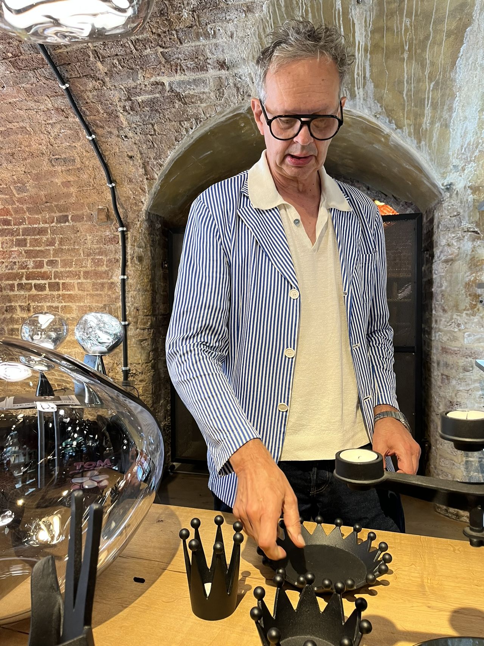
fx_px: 485
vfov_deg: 67.3
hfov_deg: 53.1
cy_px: 323
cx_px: 242
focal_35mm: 26
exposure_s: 1/50
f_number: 1.6
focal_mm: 5.1
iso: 100
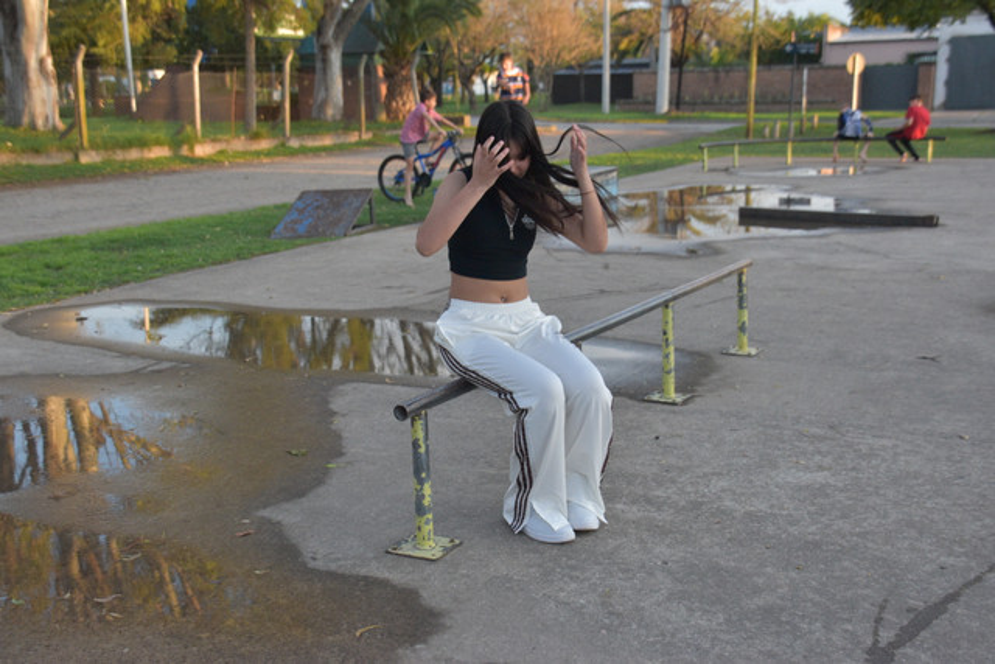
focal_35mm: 34
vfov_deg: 38.4
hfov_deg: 55.1
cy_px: 332
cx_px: 498
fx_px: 954
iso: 1000
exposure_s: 1/1600
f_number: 3.5
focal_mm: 23
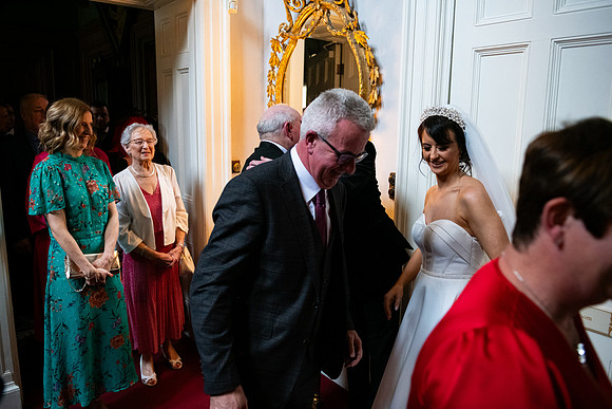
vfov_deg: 46.4
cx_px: 306
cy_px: 204
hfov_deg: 65.5
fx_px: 476
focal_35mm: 28
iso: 1600
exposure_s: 1/160
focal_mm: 28
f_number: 3.5
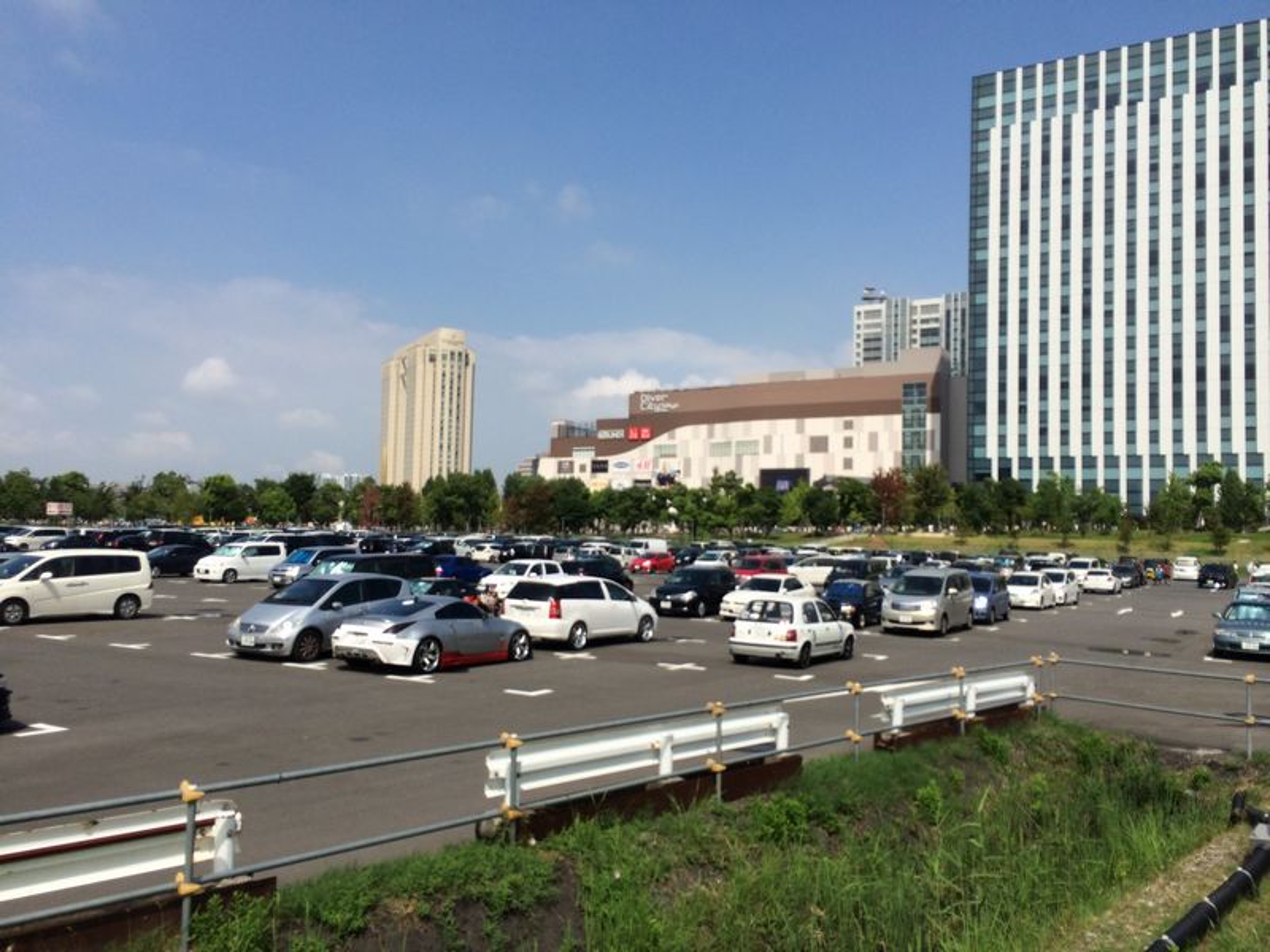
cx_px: 635
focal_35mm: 30
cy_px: 476
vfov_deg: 46.8
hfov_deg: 60.0
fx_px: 1101
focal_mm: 4.12
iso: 40
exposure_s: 1/3425
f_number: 2.2
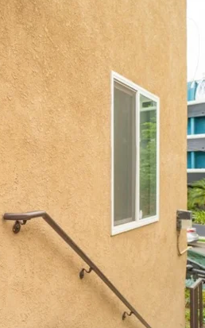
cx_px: -103
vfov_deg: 64.6
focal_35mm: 29
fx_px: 259
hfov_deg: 28.2
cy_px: 174
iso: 100
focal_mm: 14
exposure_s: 1/200
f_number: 7.1
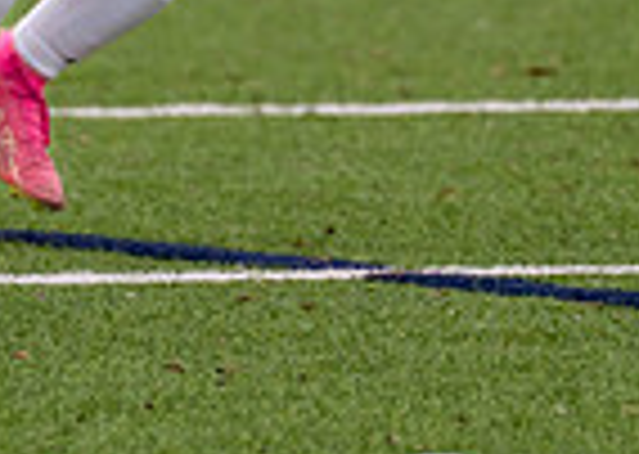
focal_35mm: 1395
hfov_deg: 1.4
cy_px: -446
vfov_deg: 1.0
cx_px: -417
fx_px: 25281
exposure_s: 1/1600
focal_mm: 280
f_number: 4
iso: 800
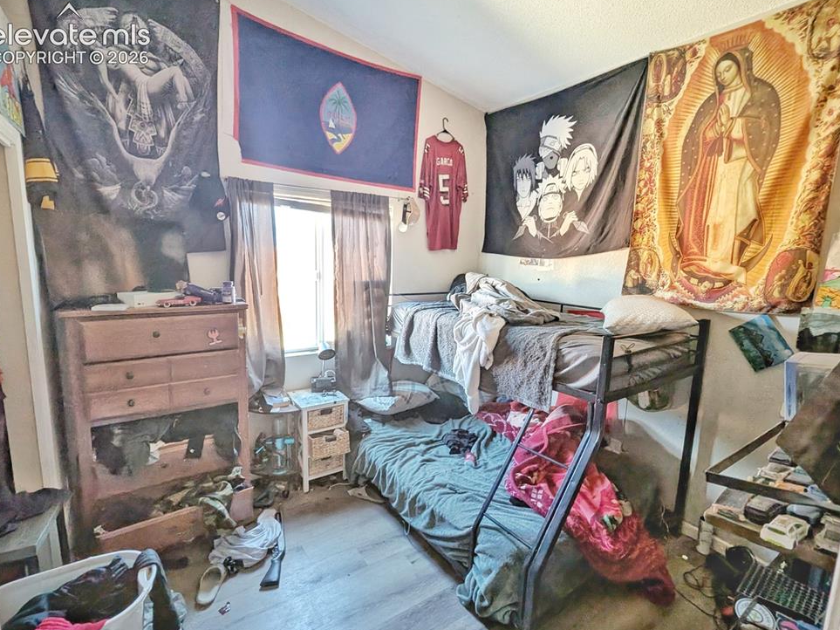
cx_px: 427
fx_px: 412
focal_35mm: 17
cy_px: 322
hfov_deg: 91.0
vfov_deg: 74.7
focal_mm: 2.22
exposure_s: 1/25.1
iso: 127
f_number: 2.2
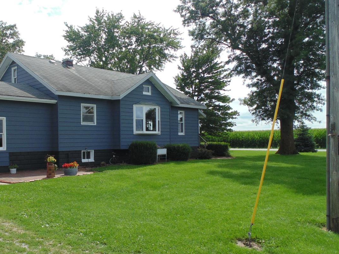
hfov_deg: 53.2
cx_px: 90
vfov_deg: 42.8
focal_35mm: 33
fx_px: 323
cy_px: 144
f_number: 3.1
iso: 80
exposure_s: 1/800
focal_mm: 4
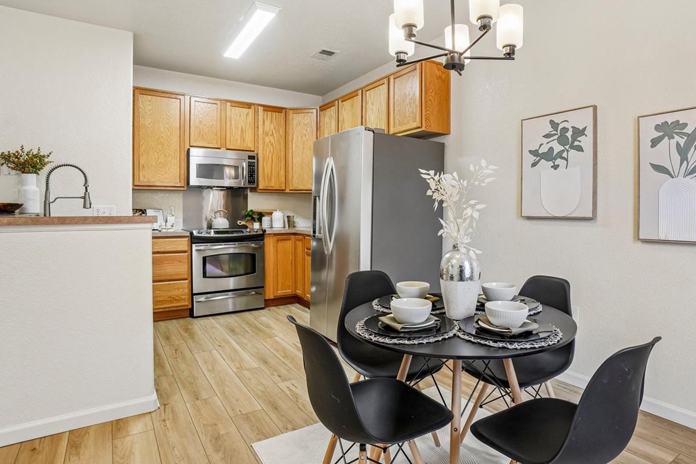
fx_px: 387
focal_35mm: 20
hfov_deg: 83.0
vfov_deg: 61.9
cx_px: 416
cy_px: 216
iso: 400
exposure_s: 1/15
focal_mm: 10
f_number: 8
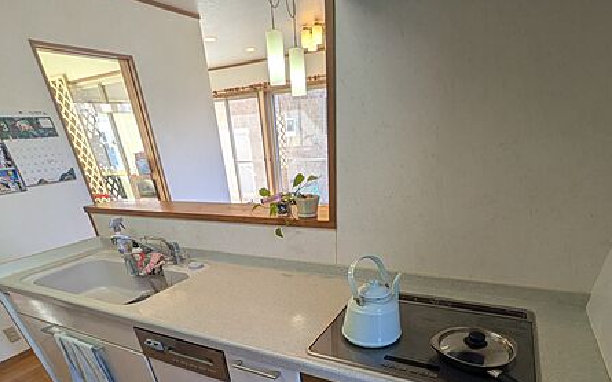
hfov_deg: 85.1
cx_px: 308
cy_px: 357
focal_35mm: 20
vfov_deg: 51.2
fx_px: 334
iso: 67
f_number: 2.2
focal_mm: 1.83
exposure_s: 1/120
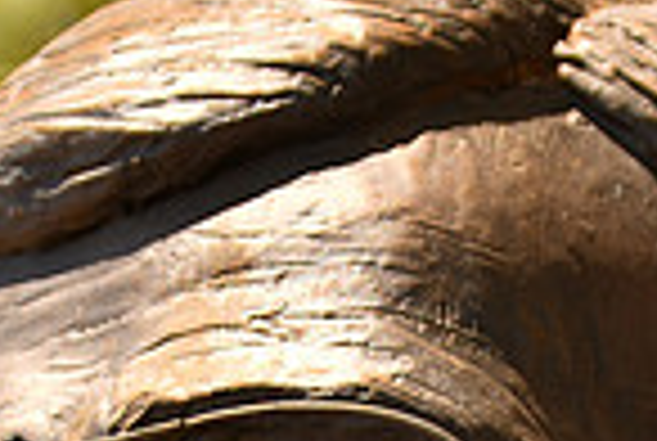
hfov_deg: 3.5
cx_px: 428
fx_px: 10661
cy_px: 776
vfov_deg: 2.4
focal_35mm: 583
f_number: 5.6
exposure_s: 1/125
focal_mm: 98
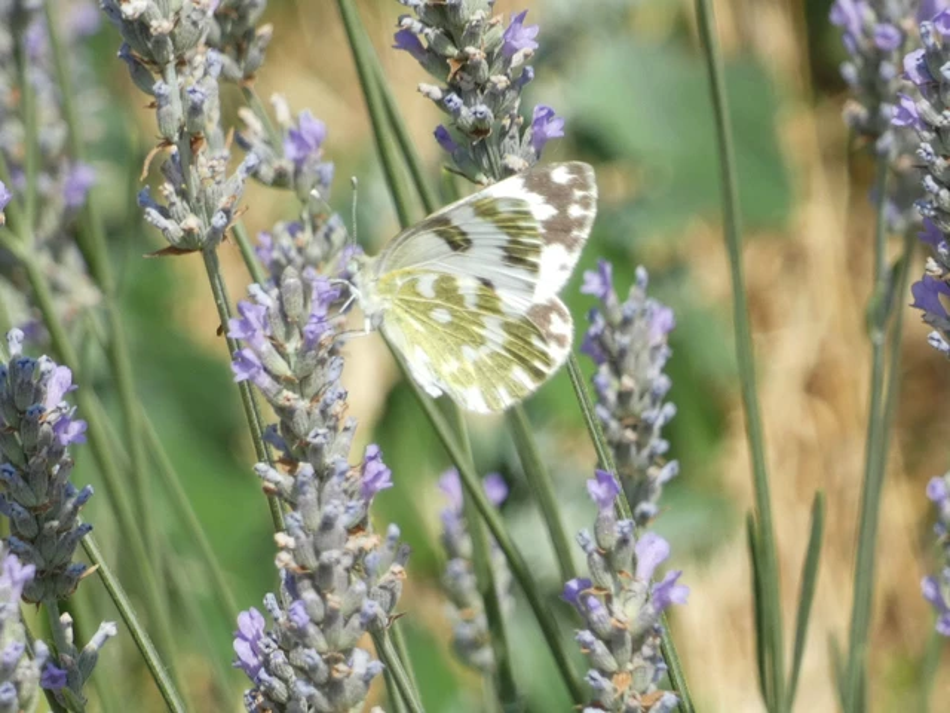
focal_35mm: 309
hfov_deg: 6.4
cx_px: 475
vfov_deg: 4.8
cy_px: 356
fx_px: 8480
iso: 80
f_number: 5.6
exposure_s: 1/100
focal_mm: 55.4
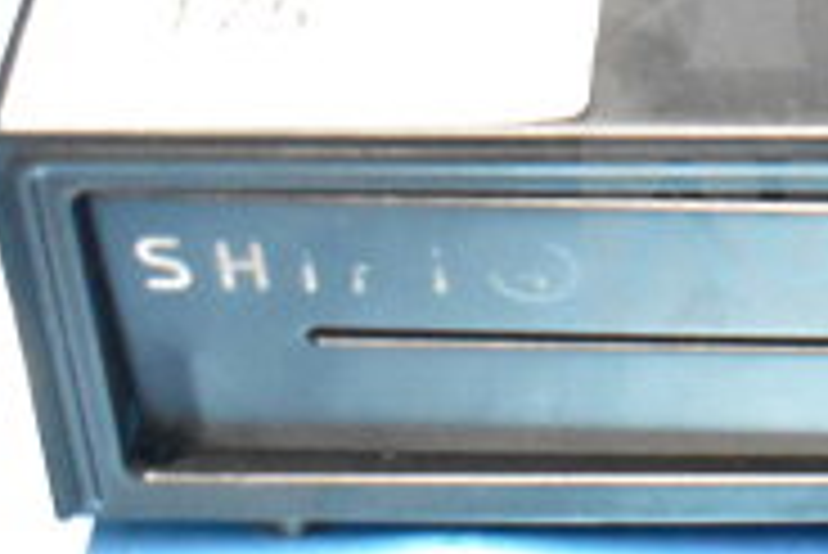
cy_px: -29
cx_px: 1084
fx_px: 3430
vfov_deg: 9.2
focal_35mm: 149
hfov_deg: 13.3
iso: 12800
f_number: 4.2
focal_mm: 30
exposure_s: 1/50
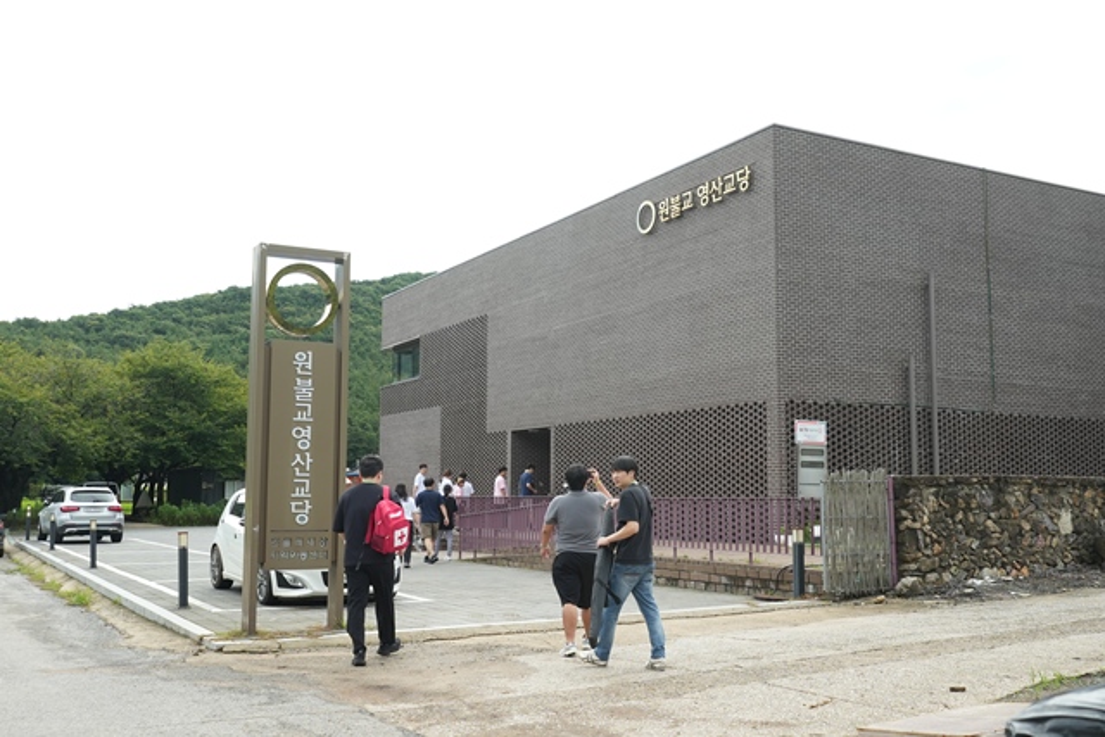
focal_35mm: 36
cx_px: 552
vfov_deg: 36.9
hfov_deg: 53.1
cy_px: 368
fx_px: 1105
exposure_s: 1/800
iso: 250
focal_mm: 24
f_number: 4
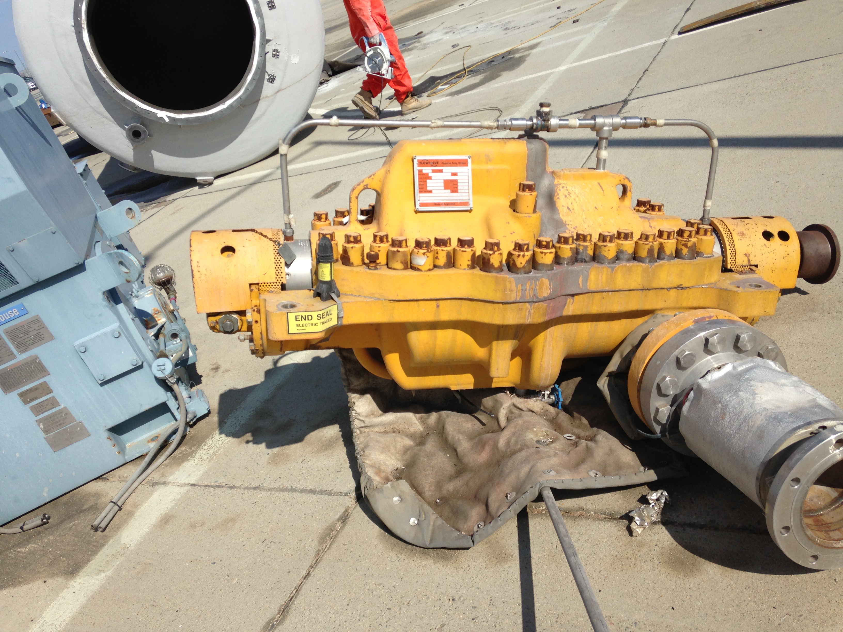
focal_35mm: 33
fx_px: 804
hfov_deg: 55.4
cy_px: 316
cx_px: 422
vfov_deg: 42.9
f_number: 2.4
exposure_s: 1/2358
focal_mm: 4.13
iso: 50
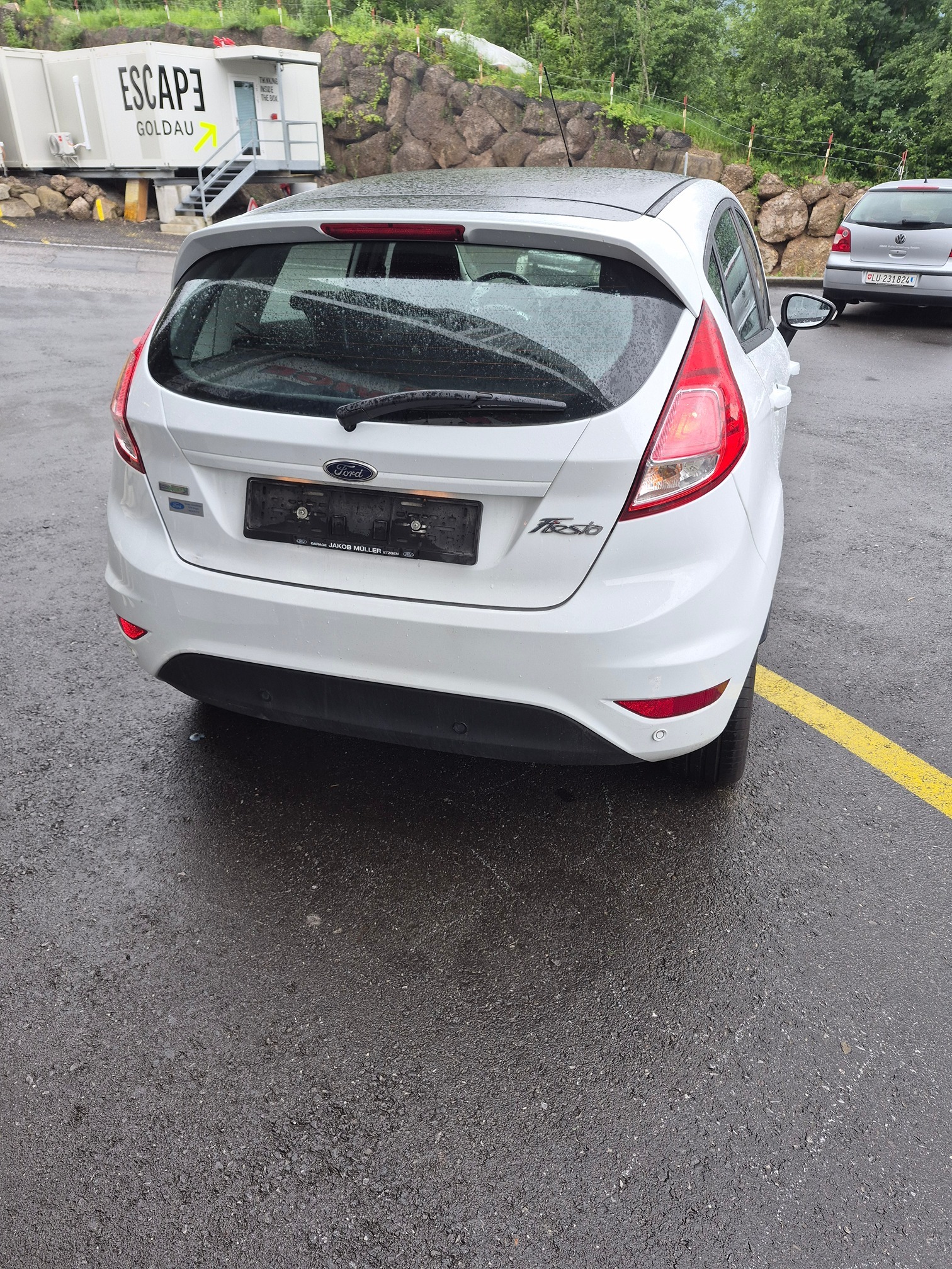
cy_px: 634
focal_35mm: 23
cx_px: 476
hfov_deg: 58.9
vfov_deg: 73.9
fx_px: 843
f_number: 1.8
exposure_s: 1/154
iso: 25
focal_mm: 5.4
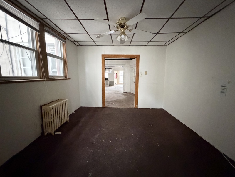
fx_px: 95
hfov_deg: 102.1
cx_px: 118
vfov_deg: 85.7
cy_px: 88
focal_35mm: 14
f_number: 2.2
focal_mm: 2.22
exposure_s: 1/37
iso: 1600
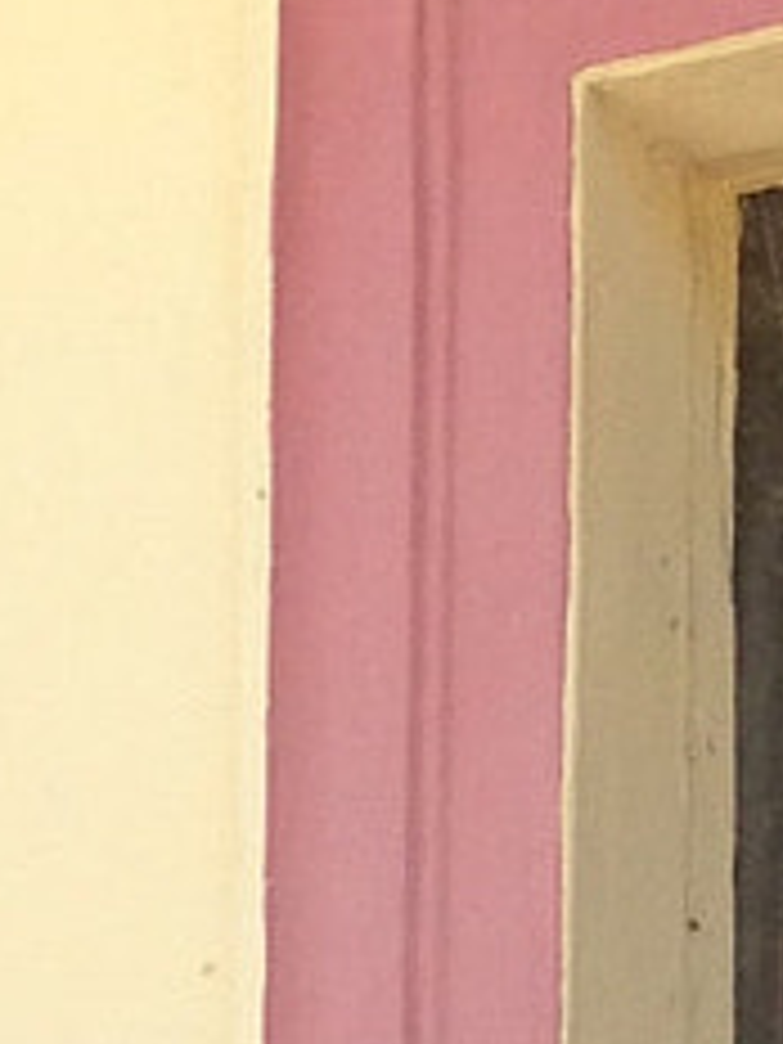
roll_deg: +0.3
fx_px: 6876
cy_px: 2232
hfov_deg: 6.5
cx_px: 857
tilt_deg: +4.1
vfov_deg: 8.2
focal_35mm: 228
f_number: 2.4
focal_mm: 4.12
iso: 50
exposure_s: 1/396
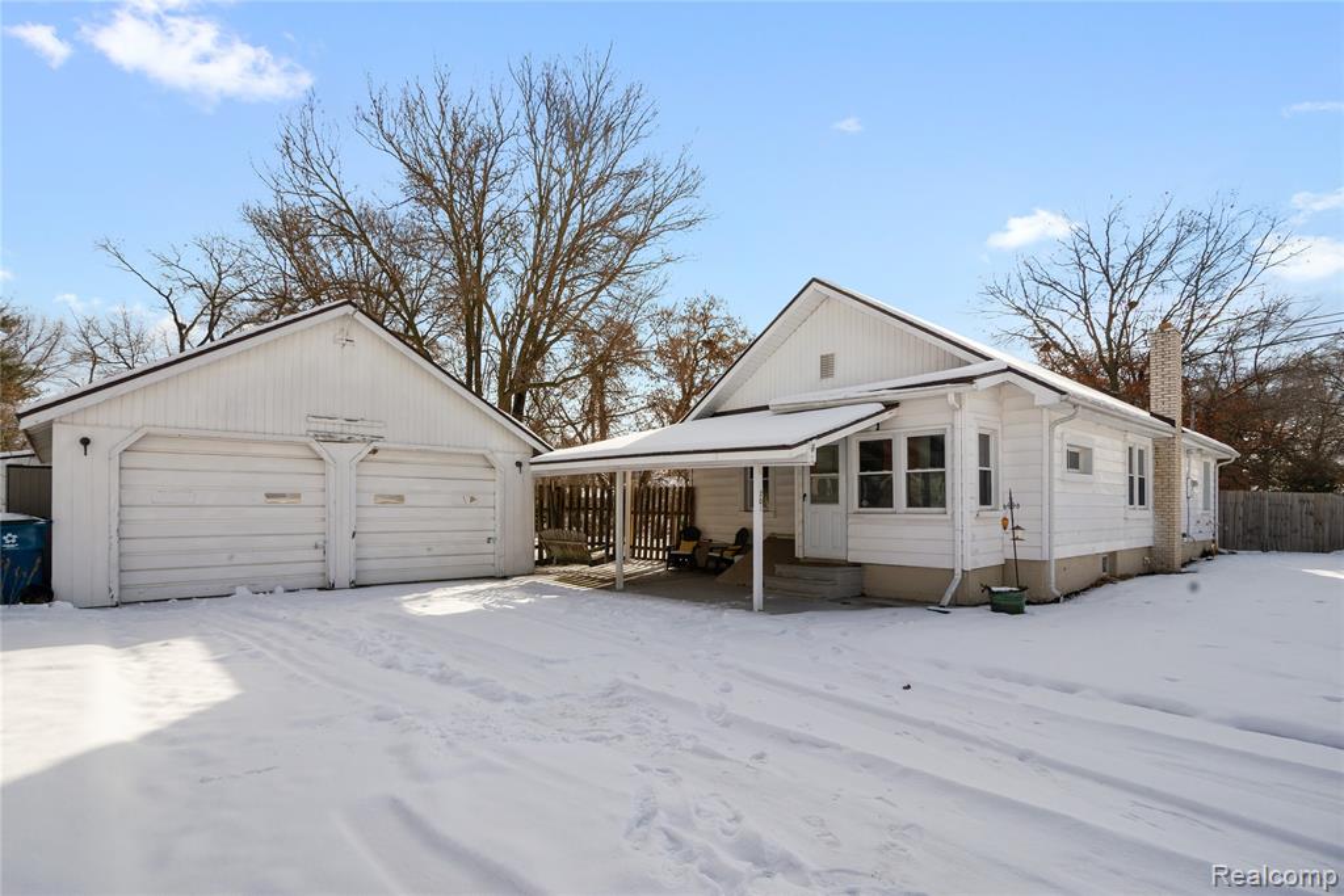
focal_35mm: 30
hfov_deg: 61.9
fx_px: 1120
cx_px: 672
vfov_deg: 43.6
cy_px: 448
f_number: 9
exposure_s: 1/2000
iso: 320
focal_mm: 30
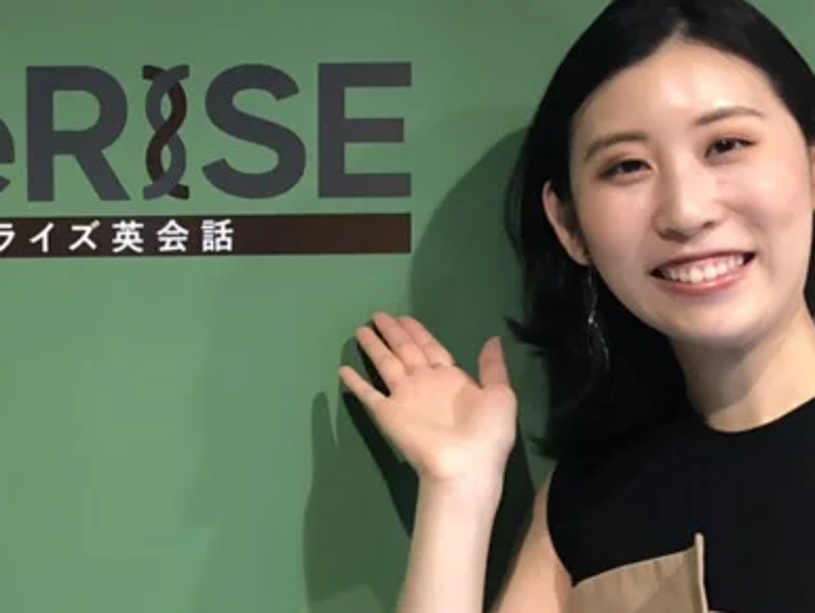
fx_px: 2050
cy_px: 391
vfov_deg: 17.0
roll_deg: +0.0
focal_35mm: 87
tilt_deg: -1.7
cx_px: -42
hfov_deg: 21.5
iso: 100
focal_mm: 3.99
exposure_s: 1/9
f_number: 1.8
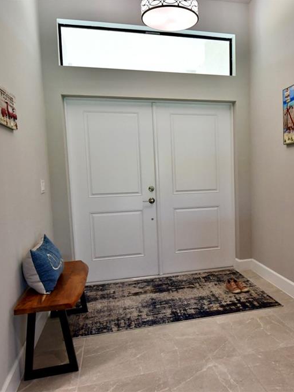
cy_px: 196
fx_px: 329
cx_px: 211
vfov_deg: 61.7
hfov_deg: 46.9
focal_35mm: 29
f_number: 3.5
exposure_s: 1/200
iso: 800
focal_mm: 10
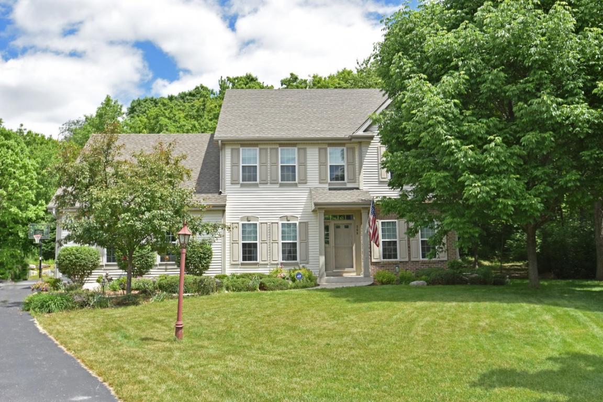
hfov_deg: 59.5
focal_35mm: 32
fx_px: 528
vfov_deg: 41.7
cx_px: 302
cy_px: 201
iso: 280
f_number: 8
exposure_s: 1/500
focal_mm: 21
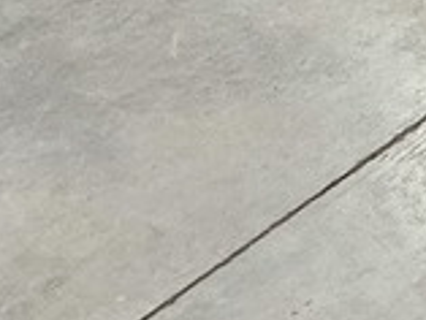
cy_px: -374
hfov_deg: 9.8
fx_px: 1847
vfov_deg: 9.1
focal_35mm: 150
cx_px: 1302
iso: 800
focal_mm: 5.4
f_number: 1.8
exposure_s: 1/120
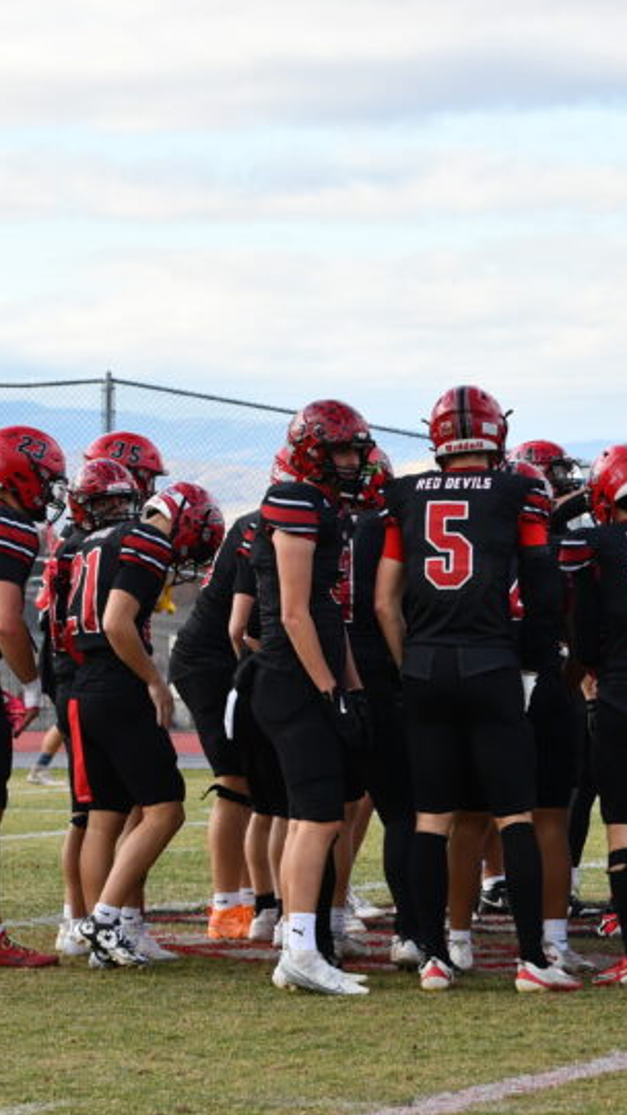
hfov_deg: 5.1
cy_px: 566
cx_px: 650
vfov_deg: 9.1
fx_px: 7040
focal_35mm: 238
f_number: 5.6
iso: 280
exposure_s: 1/500
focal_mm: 80
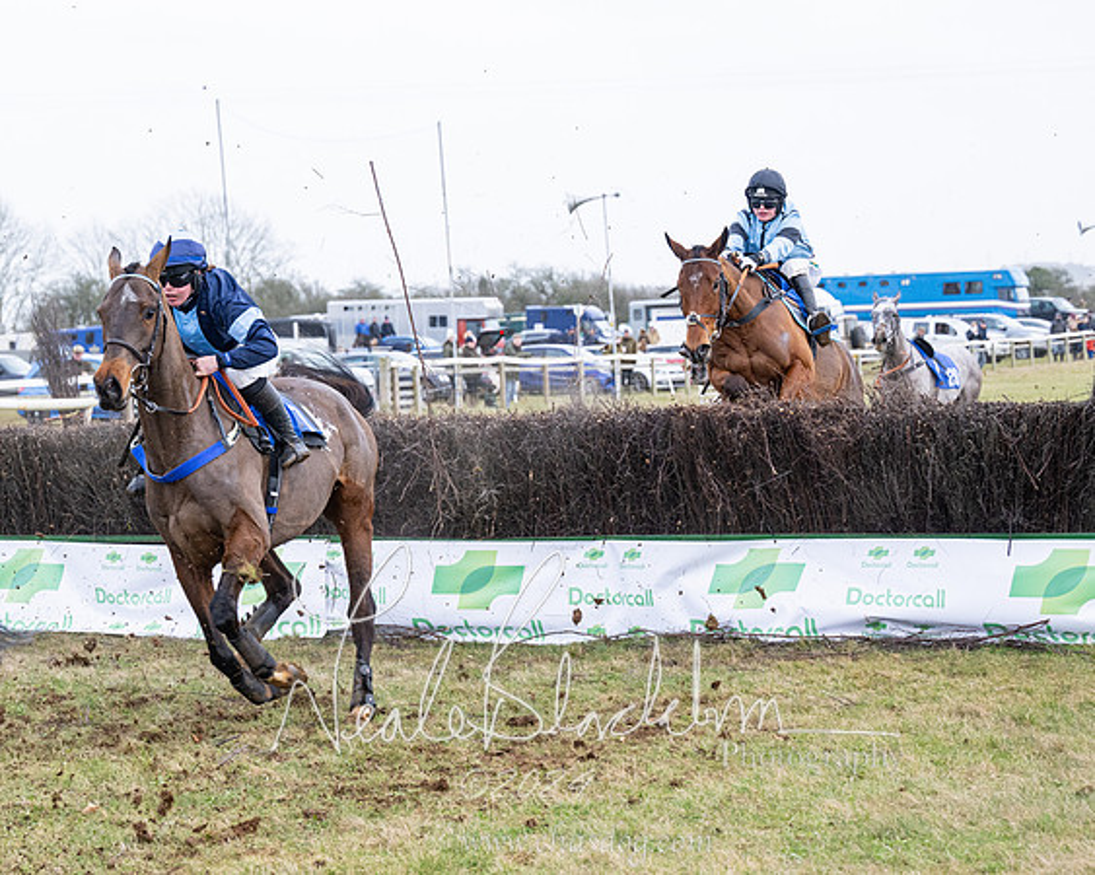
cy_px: 530
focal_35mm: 99
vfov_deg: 15.5
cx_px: 376
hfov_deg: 19.3
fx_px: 3208
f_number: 4
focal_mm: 70
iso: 800
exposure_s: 1/800
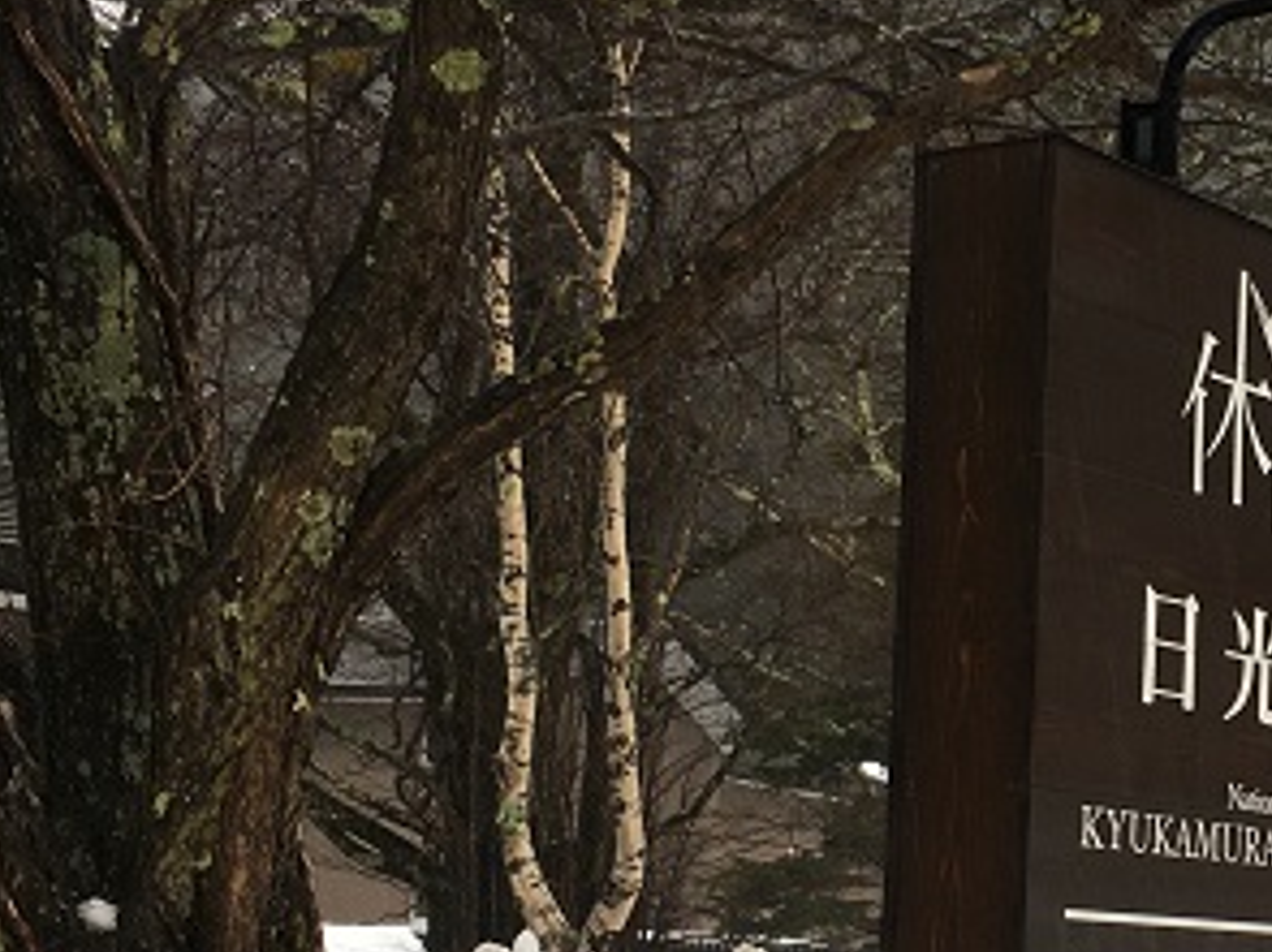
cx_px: 1201
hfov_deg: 23.6
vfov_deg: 18.4
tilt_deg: +5.8
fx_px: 2938
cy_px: 635
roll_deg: -1.7
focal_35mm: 80
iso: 32
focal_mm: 4.15
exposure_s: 1/120
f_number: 2.2
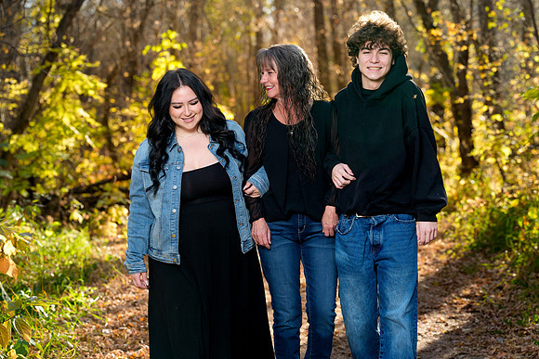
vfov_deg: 17.5
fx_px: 1168
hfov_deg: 26.0
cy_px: 180
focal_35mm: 78
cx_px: 270
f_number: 3.5
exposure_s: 1/160
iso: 400
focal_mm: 78
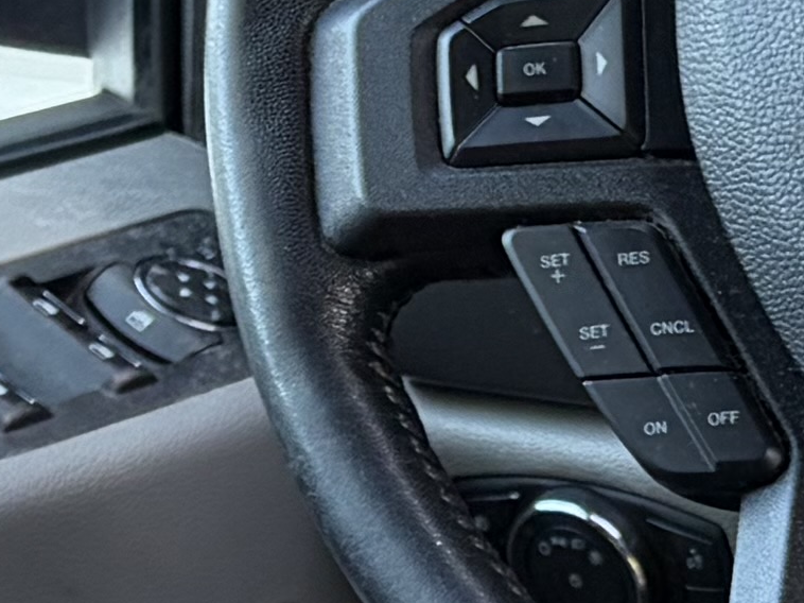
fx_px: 4551
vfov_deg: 7.3
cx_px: 1001
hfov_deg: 9.9
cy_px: 1107
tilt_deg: -20.7
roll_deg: +0.2
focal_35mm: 196
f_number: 1.6
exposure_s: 1/91
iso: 125
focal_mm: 5.96
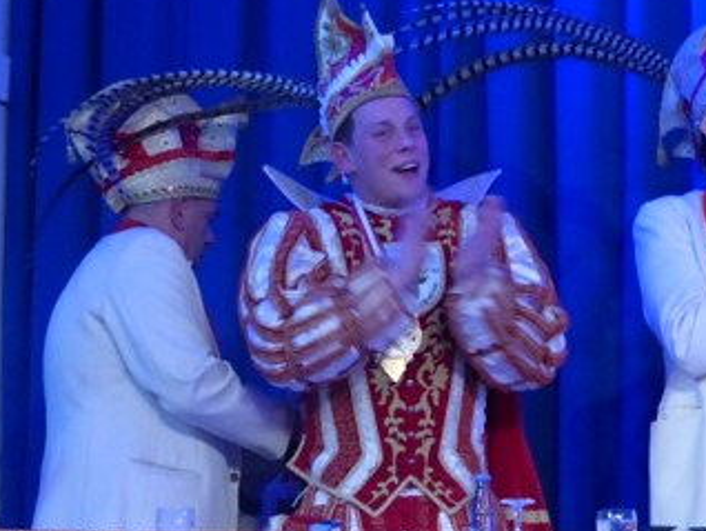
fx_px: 2817
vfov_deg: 10.8
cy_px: 258
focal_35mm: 138
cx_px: 409
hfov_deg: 14.3
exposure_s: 1/80
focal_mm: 20.1
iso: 1600
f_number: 2.8
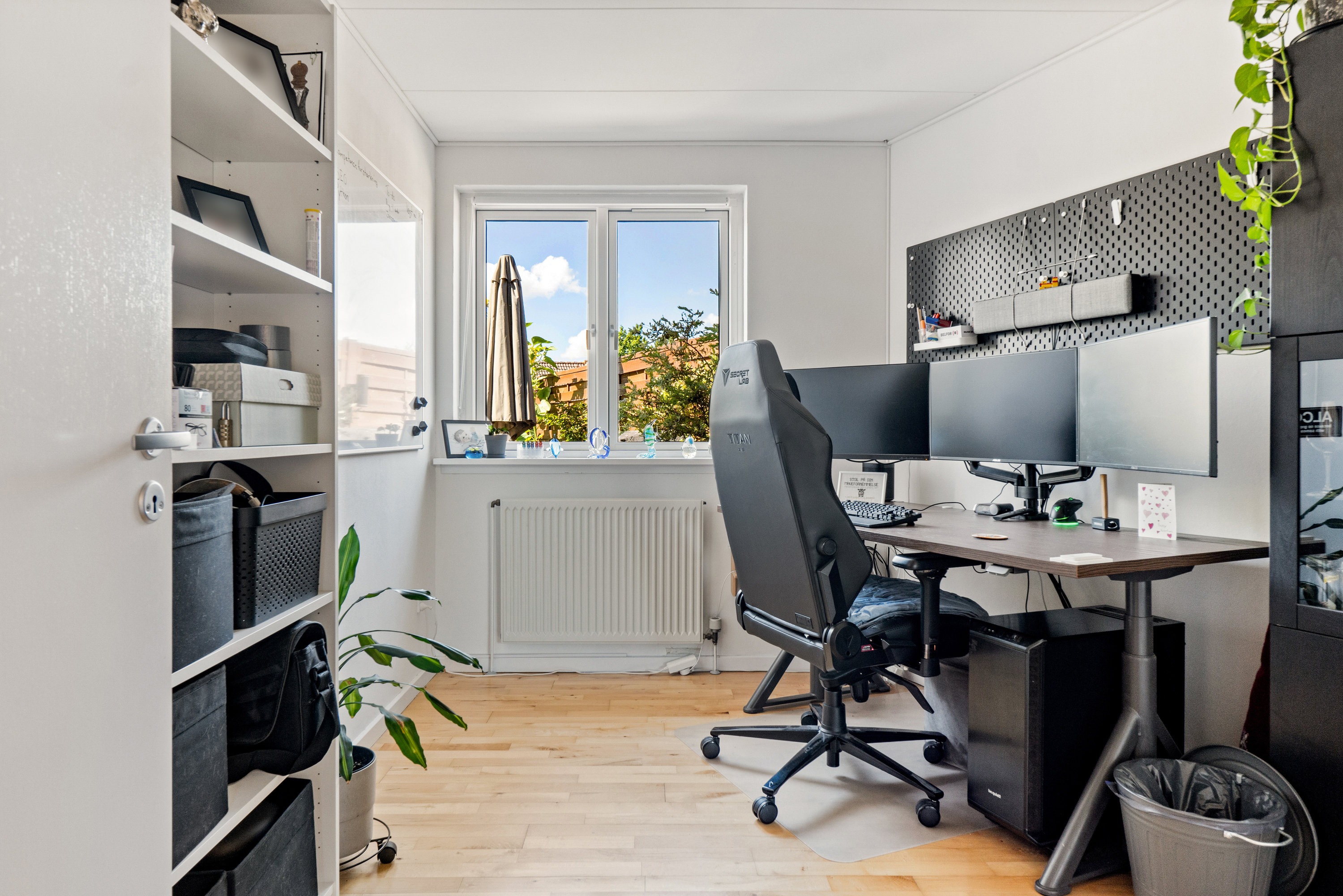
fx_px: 839
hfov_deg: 77.3
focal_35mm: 22
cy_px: 448
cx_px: 672
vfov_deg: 56.1
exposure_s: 1/20
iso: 200
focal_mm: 15
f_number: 8
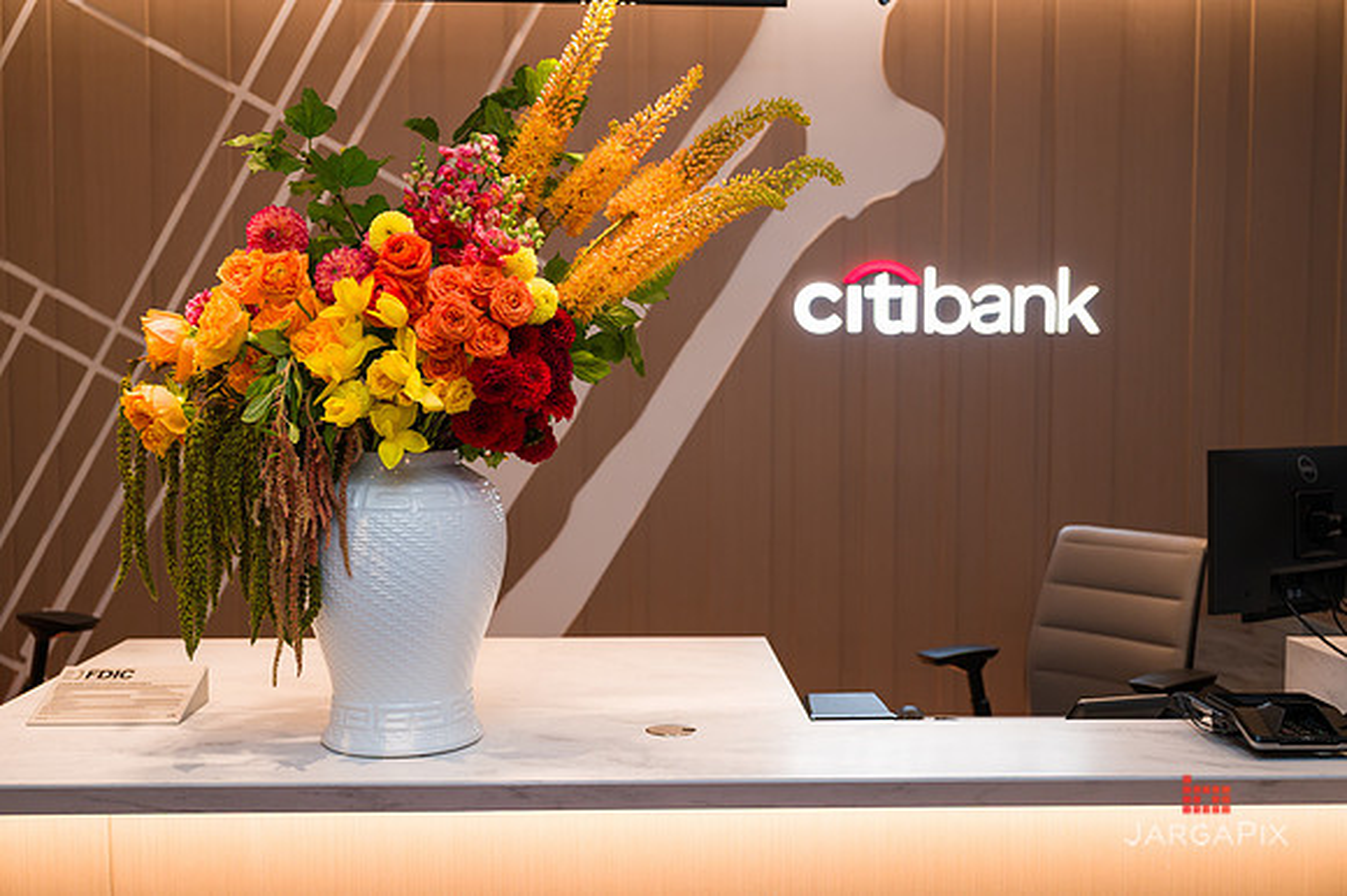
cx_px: 674
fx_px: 1385
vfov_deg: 35.9
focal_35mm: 37
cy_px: 452
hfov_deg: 51.9
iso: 640
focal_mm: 36
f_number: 3.2
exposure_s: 1/160
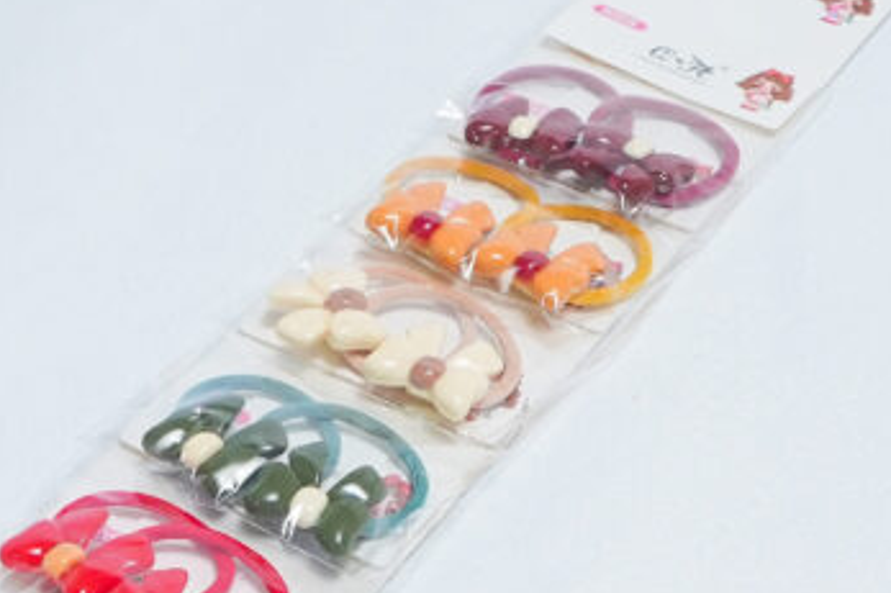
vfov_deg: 12.9
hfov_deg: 19.4
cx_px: 257
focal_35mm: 105
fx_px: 2597
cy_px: 522
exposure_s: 1/160
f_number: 10
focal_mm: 35
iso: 2500
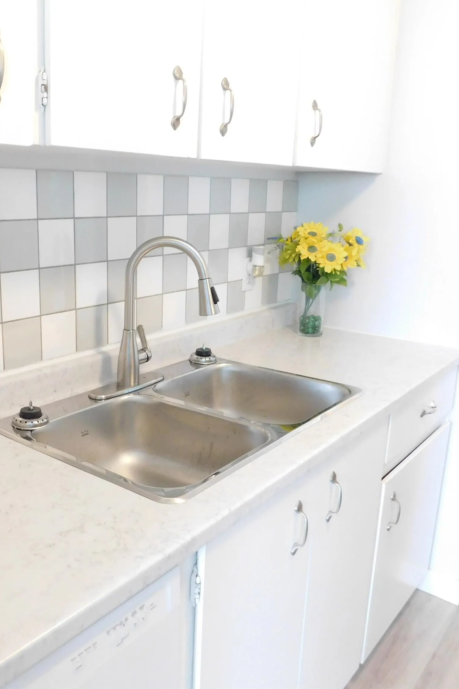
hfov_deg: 40.4
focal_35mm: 32
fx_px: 612
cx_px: 136
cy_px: 344
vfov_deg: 58.7
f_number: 3
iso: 400
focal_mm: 4
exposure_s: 1/20
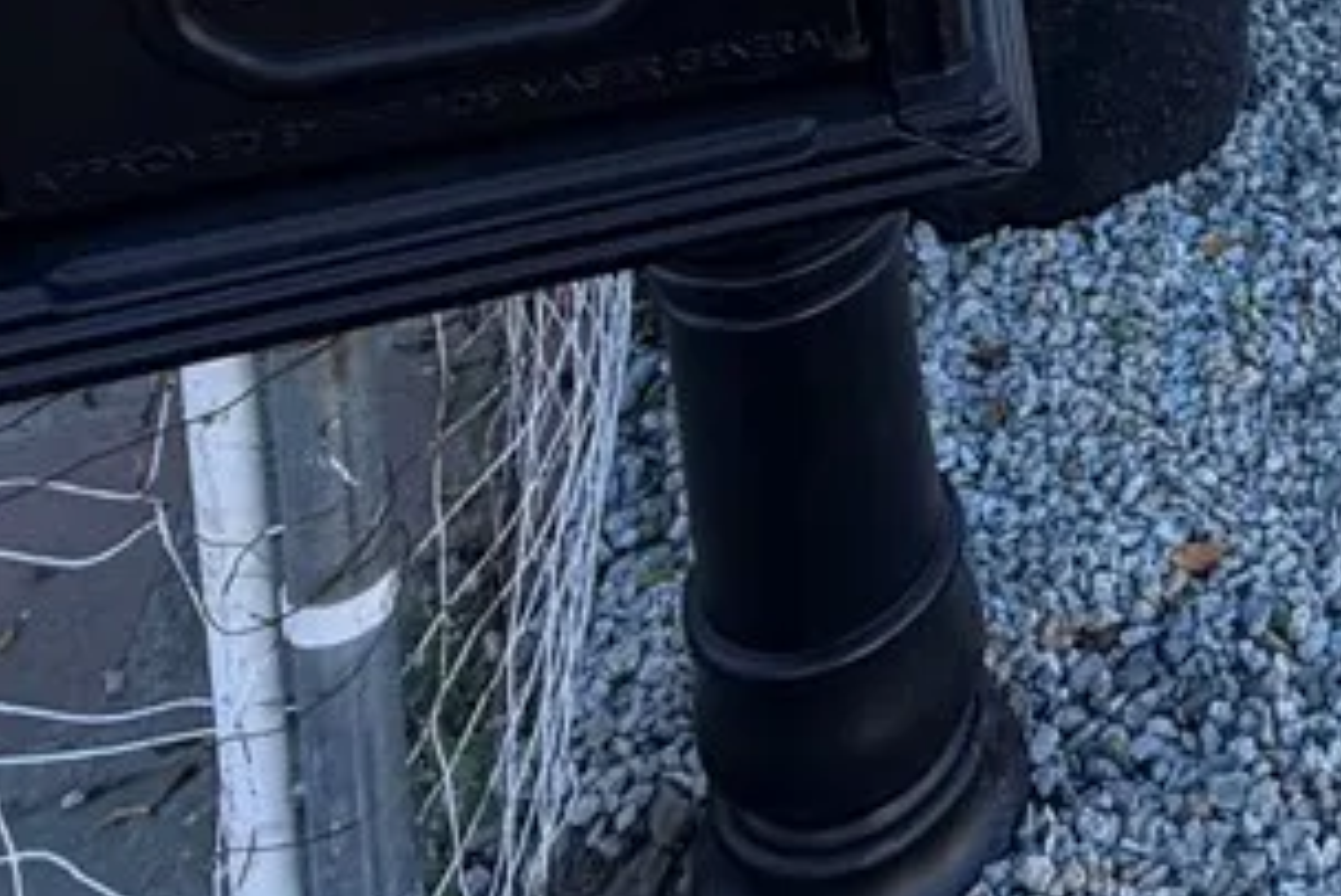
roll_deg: -2.8
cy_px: -499
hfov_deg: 33.1
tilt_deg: -18.4
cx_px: 1606
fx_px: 1826
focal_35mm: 49
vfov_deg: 22.1
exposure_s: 1/502
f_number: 2.2
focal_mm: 2.22
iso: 50
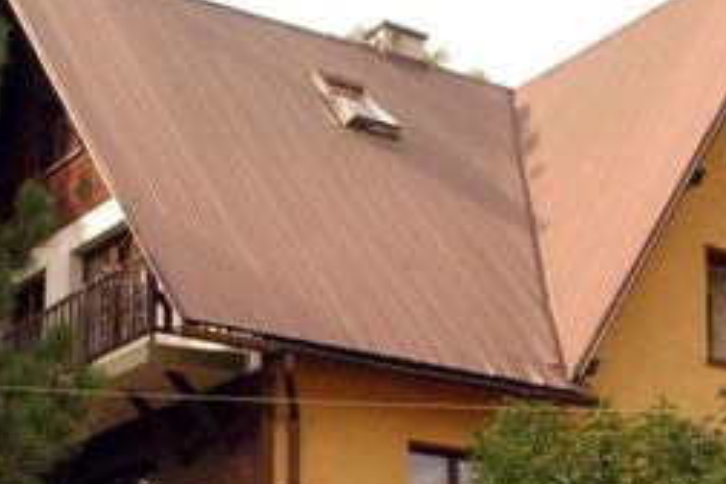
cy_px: 523
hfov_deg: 22.7
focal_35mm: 89
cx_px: 242
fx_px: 1799
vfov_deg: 15.0
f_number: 25
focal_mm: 25
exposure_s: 1/200
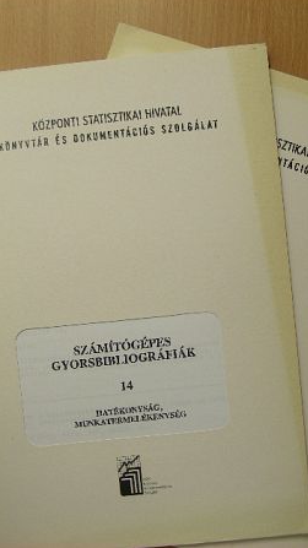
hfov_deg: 22.6
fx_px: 771
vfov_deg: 39.2
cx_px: 167
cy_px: 272
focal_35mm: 53
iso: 50
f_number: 3.5
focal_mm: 8
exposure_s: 1/54.3
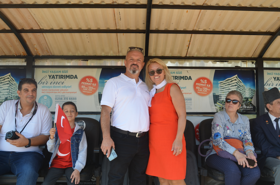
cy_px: 92
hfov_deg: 55.2
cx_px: 140
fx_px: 268
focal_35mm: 34
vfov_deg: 38.2
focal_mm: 23
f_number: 6.3
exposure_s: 1/160
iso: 200
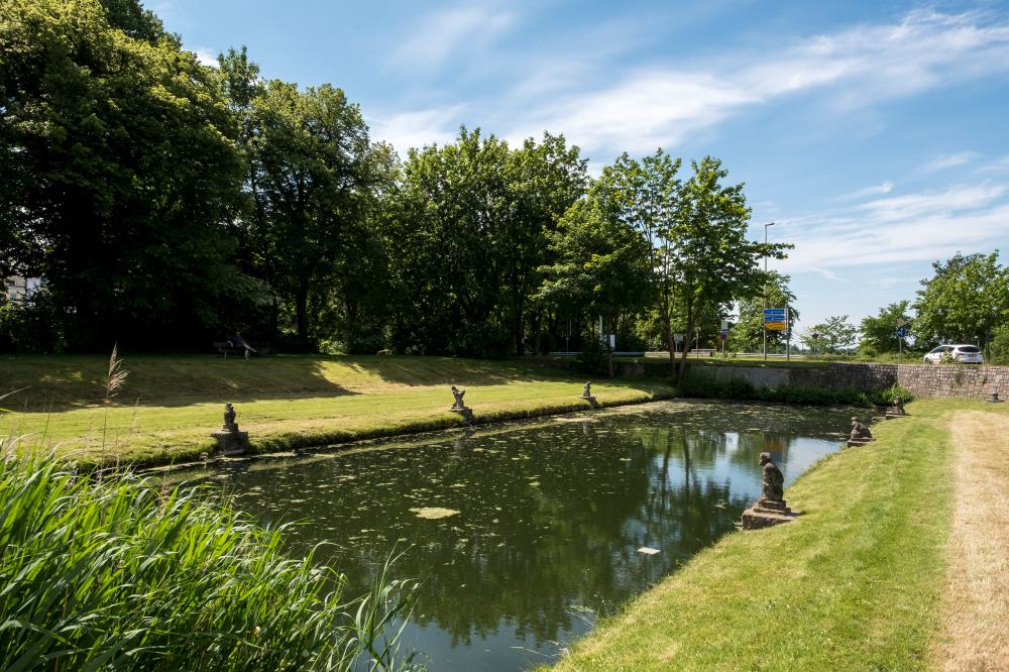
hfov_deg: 73.8
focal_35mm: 24
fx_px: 672
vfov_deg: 53.1
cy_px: 336
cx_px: 504
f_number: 16
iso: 400
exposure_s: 1/180
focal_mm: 16
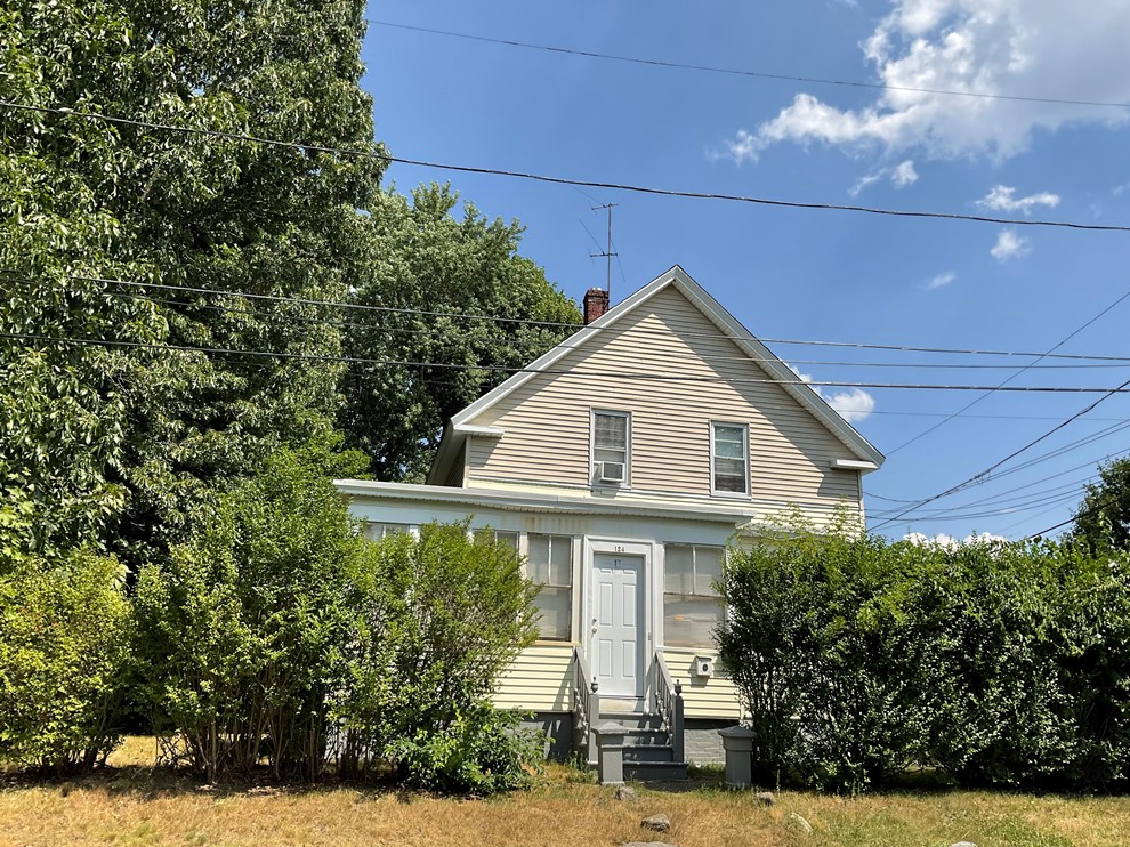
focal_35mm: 30
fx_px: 979
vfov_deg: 46.8
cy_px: 421
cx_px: 579
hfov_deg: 60.0
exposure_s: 1/1912
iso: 16
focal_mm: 3
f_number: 1.8
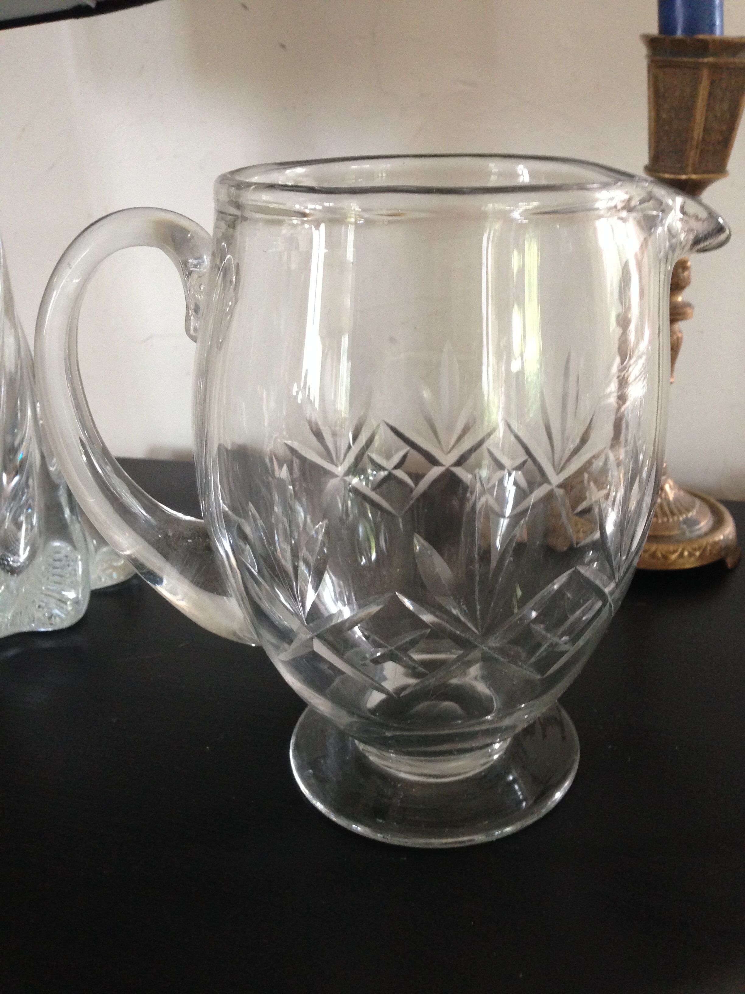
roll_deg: +2.2
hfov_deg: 42.9
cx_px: 372
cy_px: 497
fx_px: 947
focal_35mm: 33
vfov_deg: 55.4
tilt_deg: -19.0
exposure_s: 1/20
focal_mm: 4.12
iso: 200
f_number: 2.4
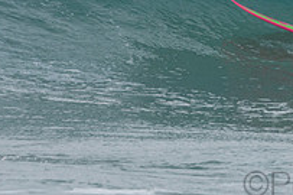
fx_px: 11165
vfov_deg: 1.0
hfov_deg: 1.5
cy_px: -56
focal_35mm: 1373
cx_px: 355
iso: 560
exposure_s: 1/1600
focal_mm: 320
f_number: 5.6
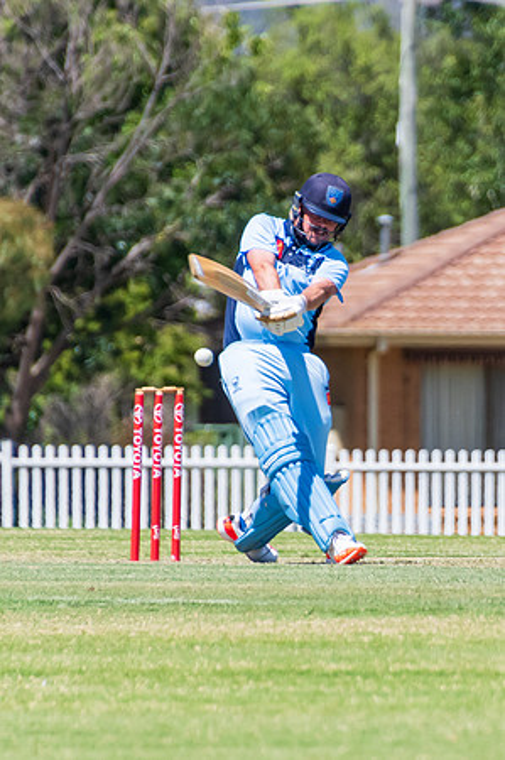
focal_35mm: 1062
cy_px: 384
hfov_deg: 1.3
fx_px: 22399
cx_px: 416
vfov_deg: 1.9
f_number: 6.3
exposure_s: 1/2500
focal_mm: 400
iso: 400
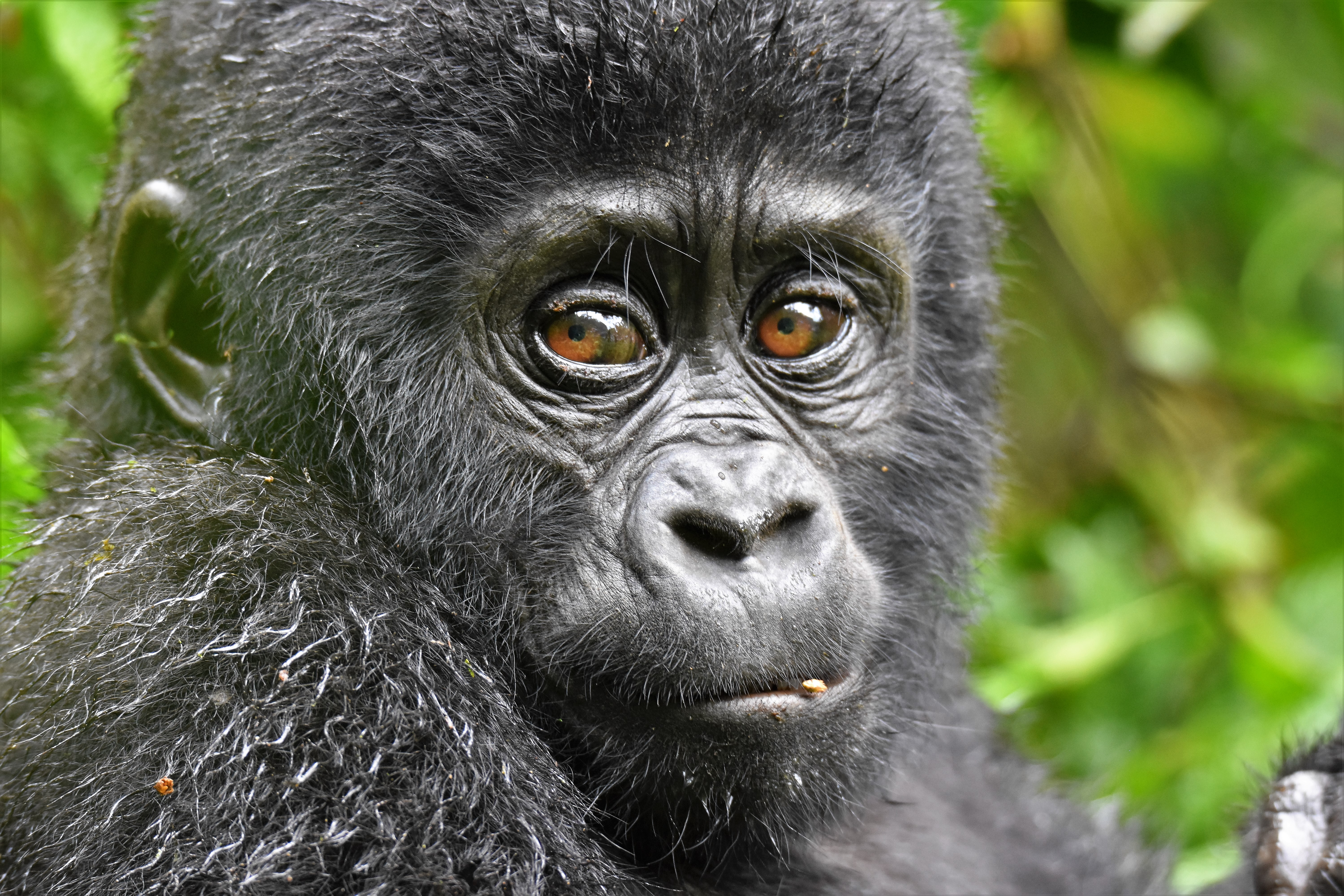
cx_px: 672
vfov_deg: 2.7
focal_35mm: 510
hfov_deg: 4.0
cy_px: 448
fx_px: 19039
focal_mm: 340
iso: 1600
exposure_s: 1/80
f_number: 6
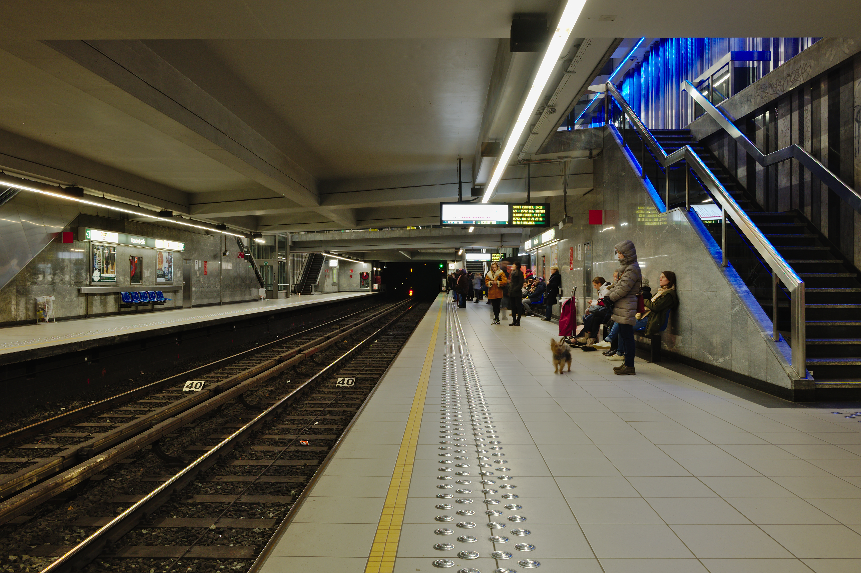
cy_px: 286
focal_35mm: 29
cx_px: 430
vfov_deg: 44.9
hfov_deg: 63.7
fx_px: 693
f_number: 10
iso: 200
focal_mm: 19.6
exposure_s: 1
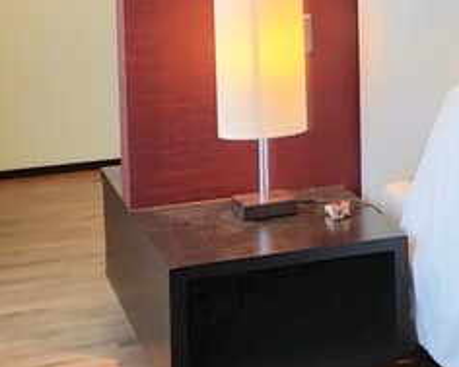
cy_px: -64
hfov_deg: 14.7
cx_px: 932
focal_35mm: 106
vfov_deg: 14.1
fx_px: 1441
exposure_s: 1/50
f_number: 1.7
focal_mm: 4.25
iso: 320
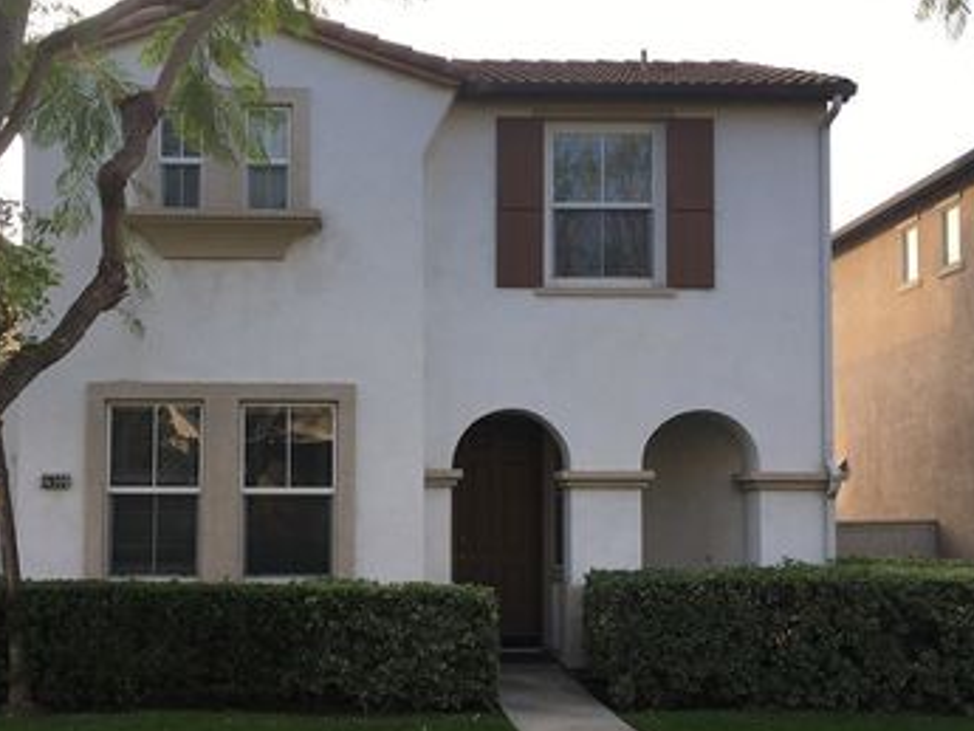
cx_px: 395
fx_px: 1182
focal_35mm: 42
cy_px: 456
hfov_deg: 44.6
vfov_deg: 34.2
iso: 25
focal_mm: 4.15
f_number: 2.2
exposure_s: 1/398
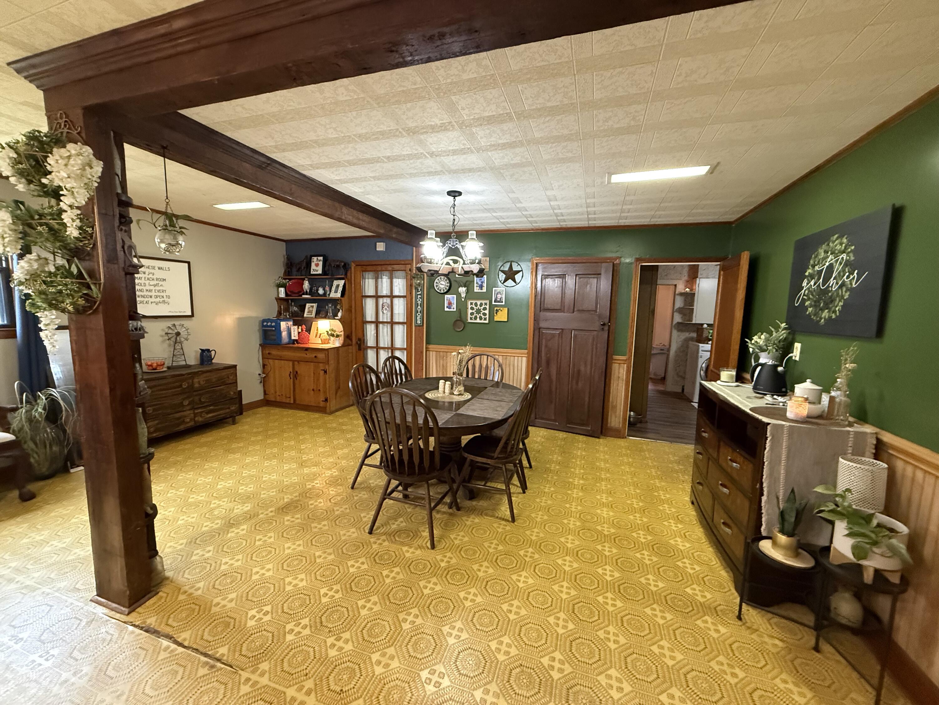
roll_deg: -1.6
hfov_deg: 102.1
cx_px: 470
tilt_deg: -6.3
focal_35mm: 14
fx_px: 380
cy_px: 352
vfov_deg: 85.7
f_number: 2.2
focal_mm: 2.22
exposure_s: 1/60
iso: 800
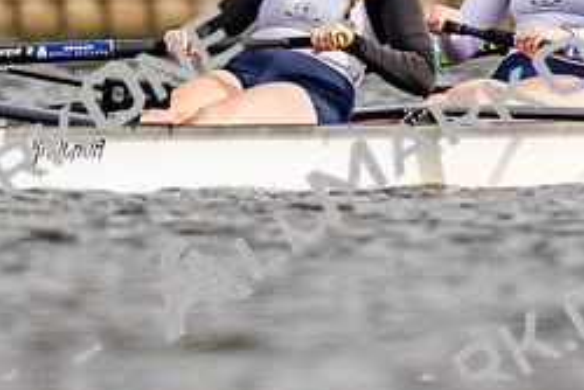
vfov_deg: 0.7
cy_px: -20
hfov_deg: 1.0
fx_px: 33842
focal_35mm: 2085
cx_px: 633
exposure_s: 1/2500
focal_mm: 600
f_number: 4
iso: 280
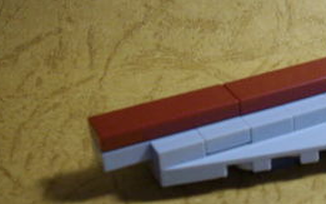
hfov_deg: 20.4
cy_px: 9
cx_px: 382
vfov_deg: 13.5
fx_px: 853
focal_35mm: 96
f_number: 2.8
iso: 202
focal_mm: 6.2
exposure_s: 1/50
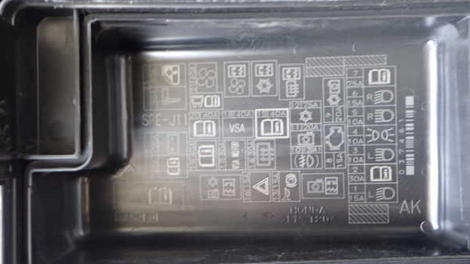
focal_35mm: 33
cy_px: 143
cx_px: 233
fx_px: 411
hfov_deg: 59.5
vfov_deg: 35.6
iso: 250
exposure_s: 1/30
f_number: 2.3
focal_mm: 5.4
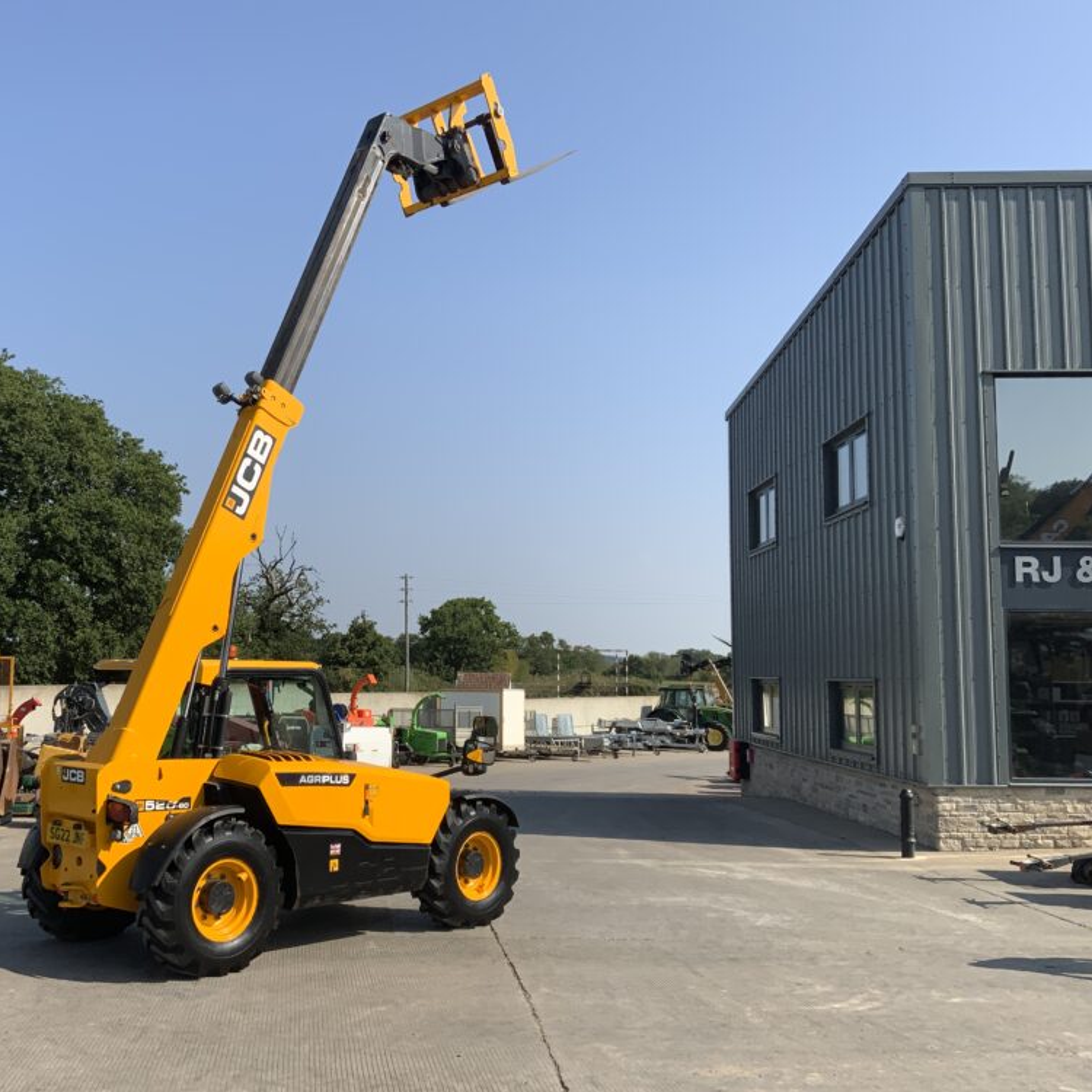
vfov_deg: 47.2
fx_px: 1249
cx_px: 395
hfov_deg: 46.7
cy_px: 558
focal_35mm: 35
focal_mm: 3
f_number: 1.8
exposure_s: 1/2058
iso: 16
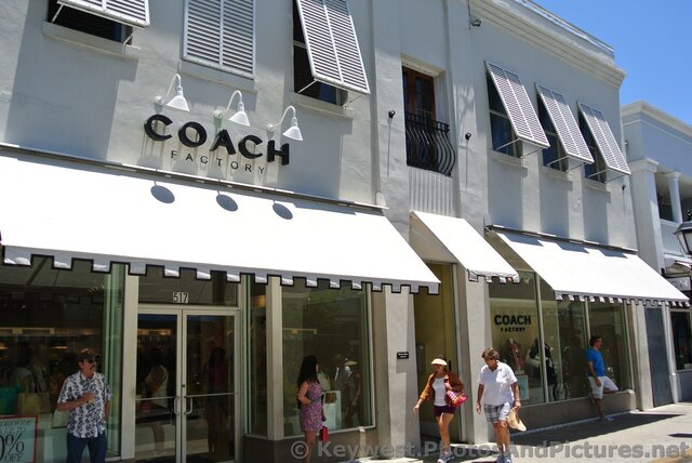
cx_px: 346
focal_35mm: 34
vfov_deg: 39.0
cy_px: 232
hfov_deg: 55.8
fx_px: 654
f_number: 4.5
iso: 100
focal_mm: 12.7
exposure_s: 1/640
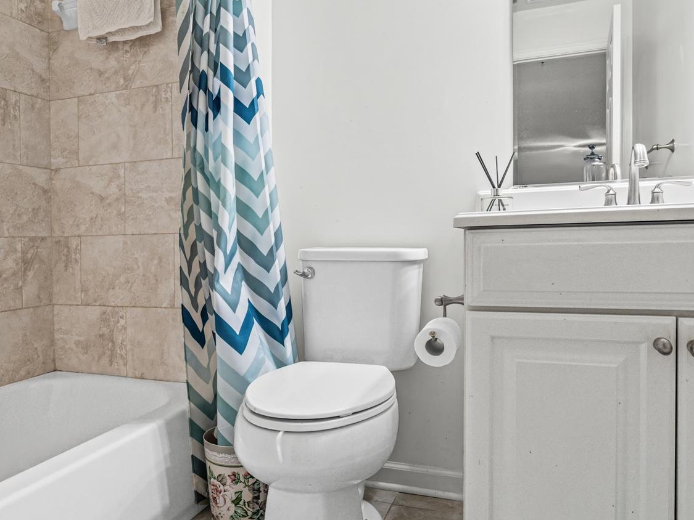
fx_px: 561
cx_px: 295
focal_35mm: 28
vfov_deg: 49.7
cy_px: 254
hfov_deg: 63.1
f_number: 7.1
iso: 3200
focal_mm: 16
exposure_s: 1/15
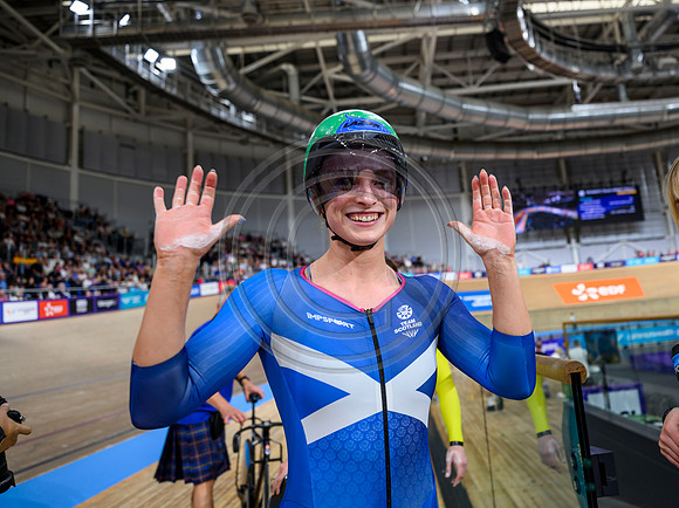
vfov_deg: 48.6
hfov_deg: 61.5
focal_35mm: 29
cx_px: 422
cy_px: 227
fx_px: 562
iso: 500
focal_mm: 24
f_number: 2.8
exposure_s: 1/500
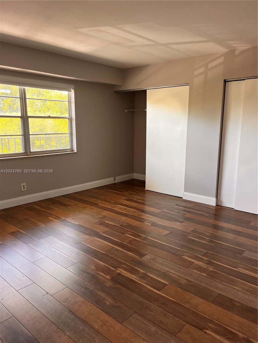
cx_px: 129
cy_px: 172
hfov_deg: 53.1
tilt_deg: -11.4
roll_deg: -0.2
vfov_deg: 67.3
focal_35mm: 26
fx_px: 258
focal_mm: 5.1
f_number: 1.6
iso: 125
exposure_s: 1/120
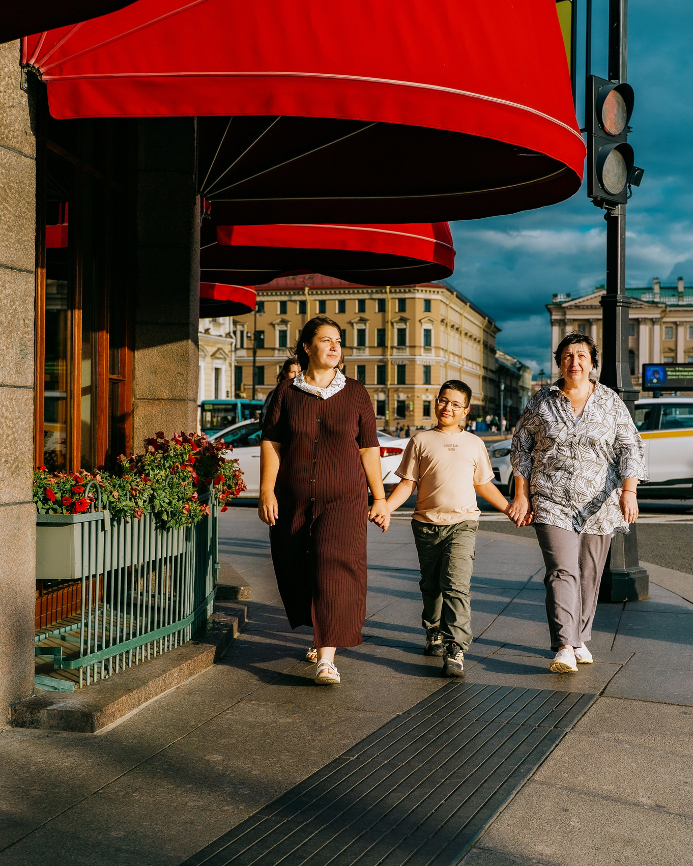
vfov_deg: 38.8
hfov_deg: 31.3
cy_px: 432
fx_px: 1230
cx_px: 431
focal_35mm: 48
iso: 100
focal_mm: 34
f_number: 3.5
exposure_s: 1/800
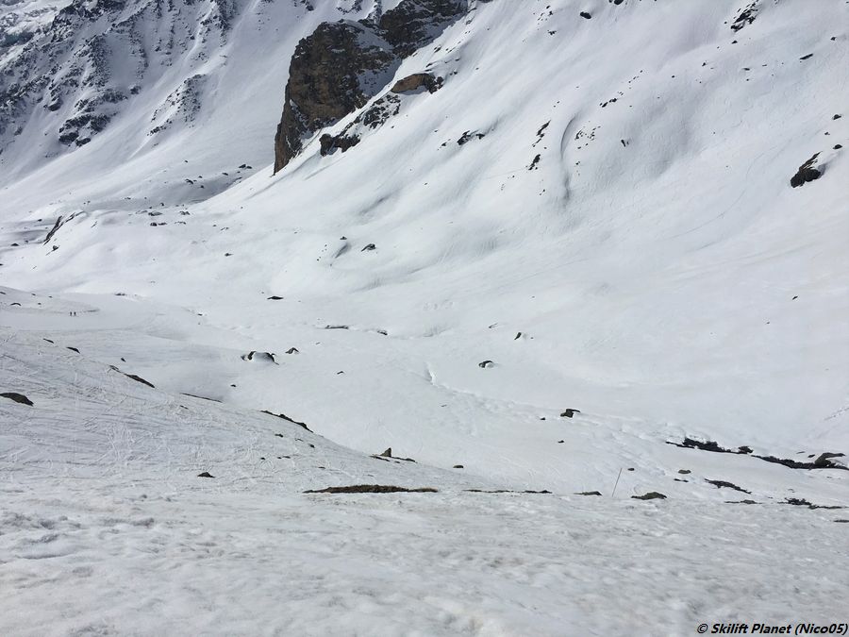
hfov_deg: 61.7
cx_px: 424
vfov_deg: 48.2
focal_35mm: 29
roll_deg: -3.8
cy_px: 318
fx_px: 711
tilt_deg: -16.4
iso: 25
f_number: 2.2
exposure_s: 1/10989
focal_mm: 4.15
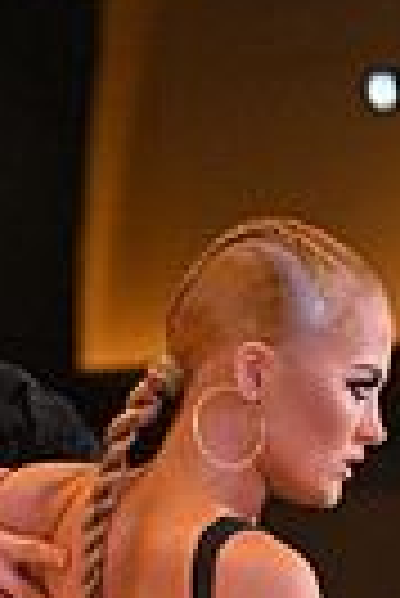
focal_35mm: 401
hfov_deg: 3.4
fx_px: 6665
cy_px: 1241
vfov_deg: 5.0
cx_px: 281
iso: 1600
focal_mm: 92
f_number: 4
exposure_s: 1/400
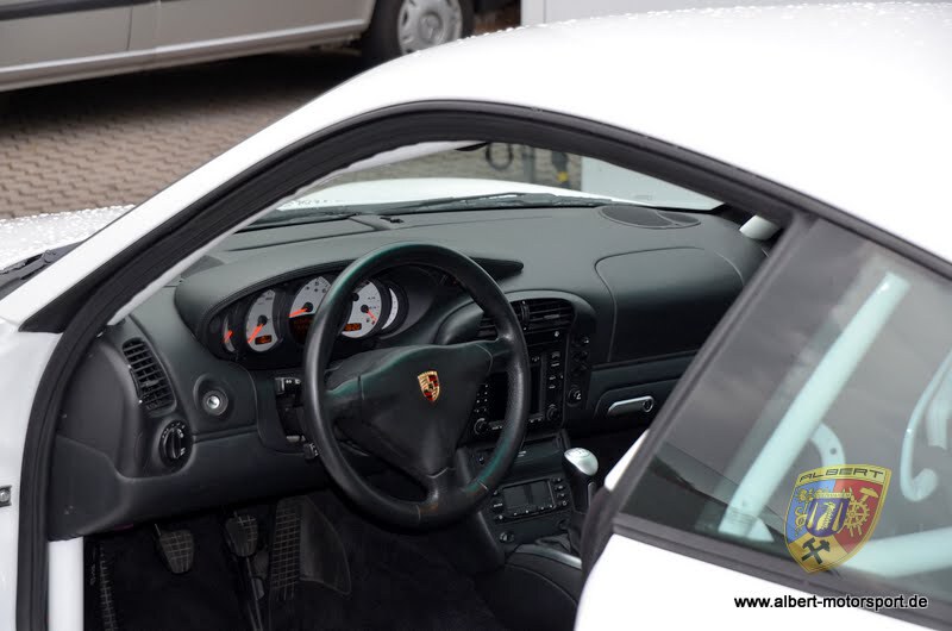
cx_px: 476
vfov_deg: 16.5
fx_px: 2177
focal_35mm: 82
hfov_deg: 24.7
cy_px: 316
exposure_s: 1/200
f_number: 4.8
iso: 180
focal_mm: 55
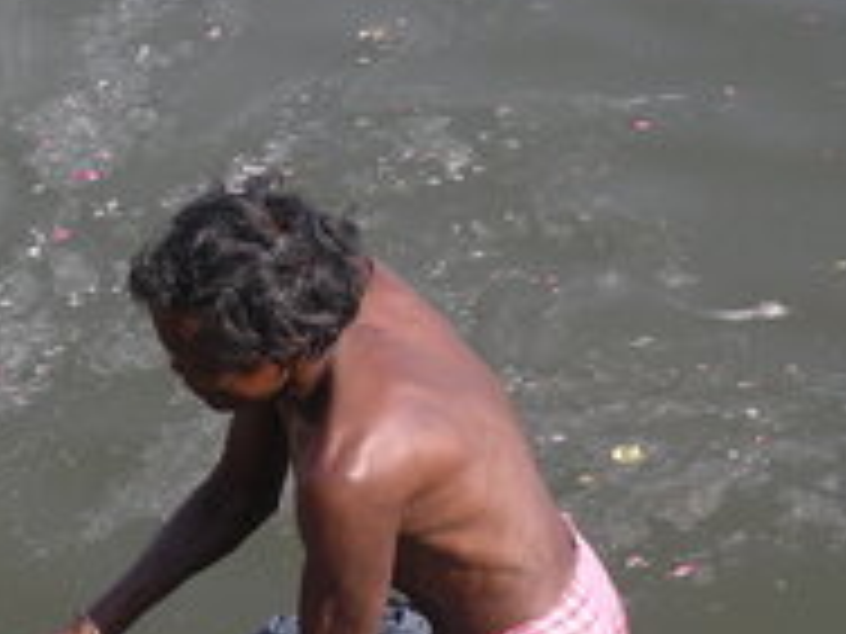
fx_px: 4252
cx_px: 65
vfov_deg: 8.5
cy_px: 589
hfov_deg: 11.3
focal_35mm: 174
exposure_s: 1/339
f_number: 4.8
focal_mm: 17.4
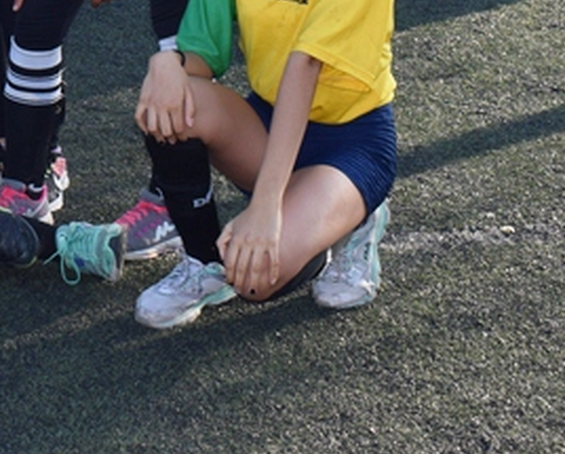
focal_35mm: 129
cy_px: -208
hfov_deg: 14.0
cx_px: -266
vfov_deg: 11.5
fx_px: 2159
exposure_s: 1/160
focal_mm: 24
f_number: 6.3
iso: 100
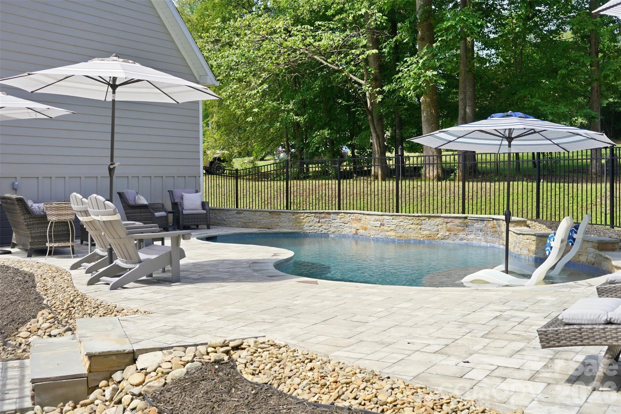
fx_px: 690
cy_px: 207
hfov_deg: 48.5
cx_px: 310
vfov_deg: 33.4
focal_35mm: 40
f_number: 6.3
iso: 100
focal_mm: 40
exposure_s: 1/100
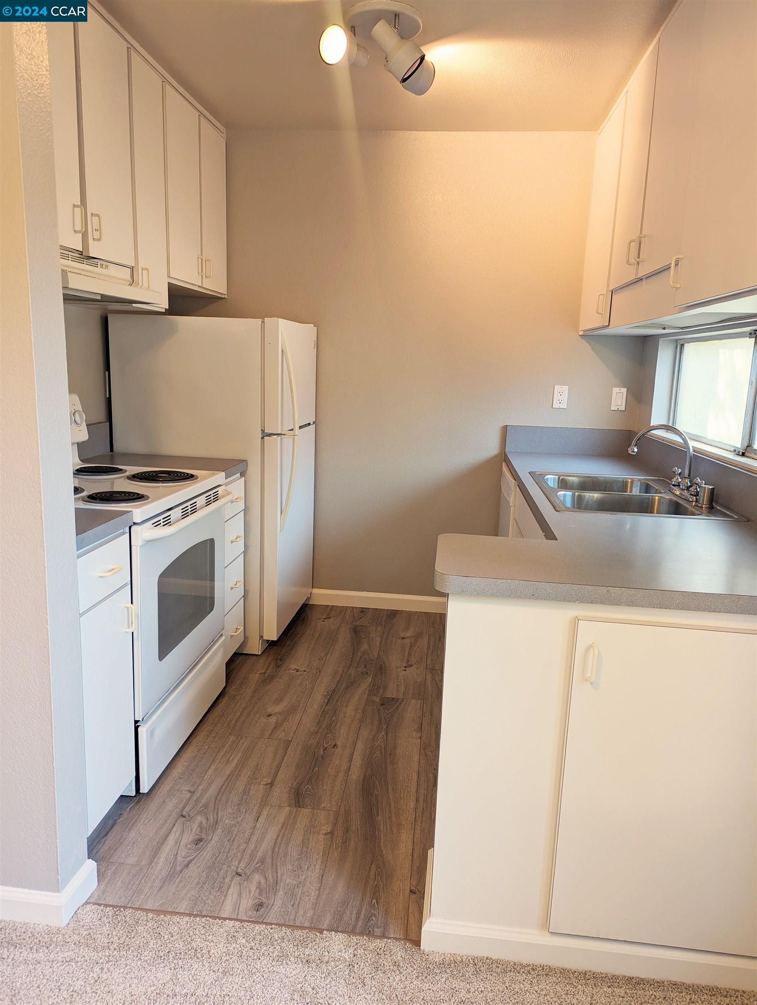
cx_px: 378
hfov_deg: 56.9
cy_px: 502
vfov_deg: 71.5
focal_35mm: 24
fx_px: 698
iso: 55
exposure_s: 1/24
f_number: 1.85
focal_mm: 6.81
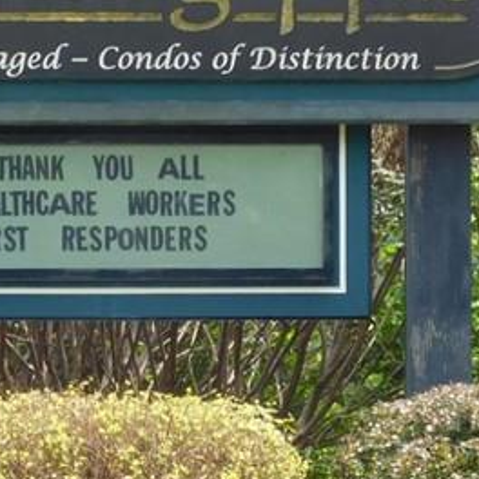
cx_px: 232
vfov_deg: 6.4
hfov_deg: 6.4
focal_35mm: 274
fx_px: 4290
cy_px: 201
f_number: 4.4
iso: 125
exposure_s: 1/200
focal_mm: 14.2
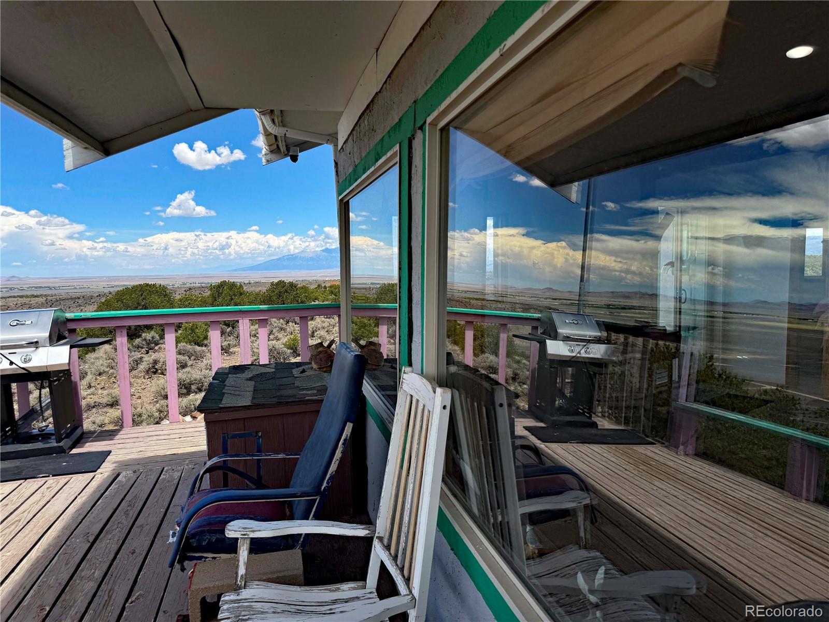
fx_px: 575
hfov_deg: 71.6
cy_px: 311
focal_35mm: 24
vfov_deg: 56.8
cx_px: 414
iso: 80
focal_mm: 6.76
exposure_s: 1/6173
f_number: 1.78
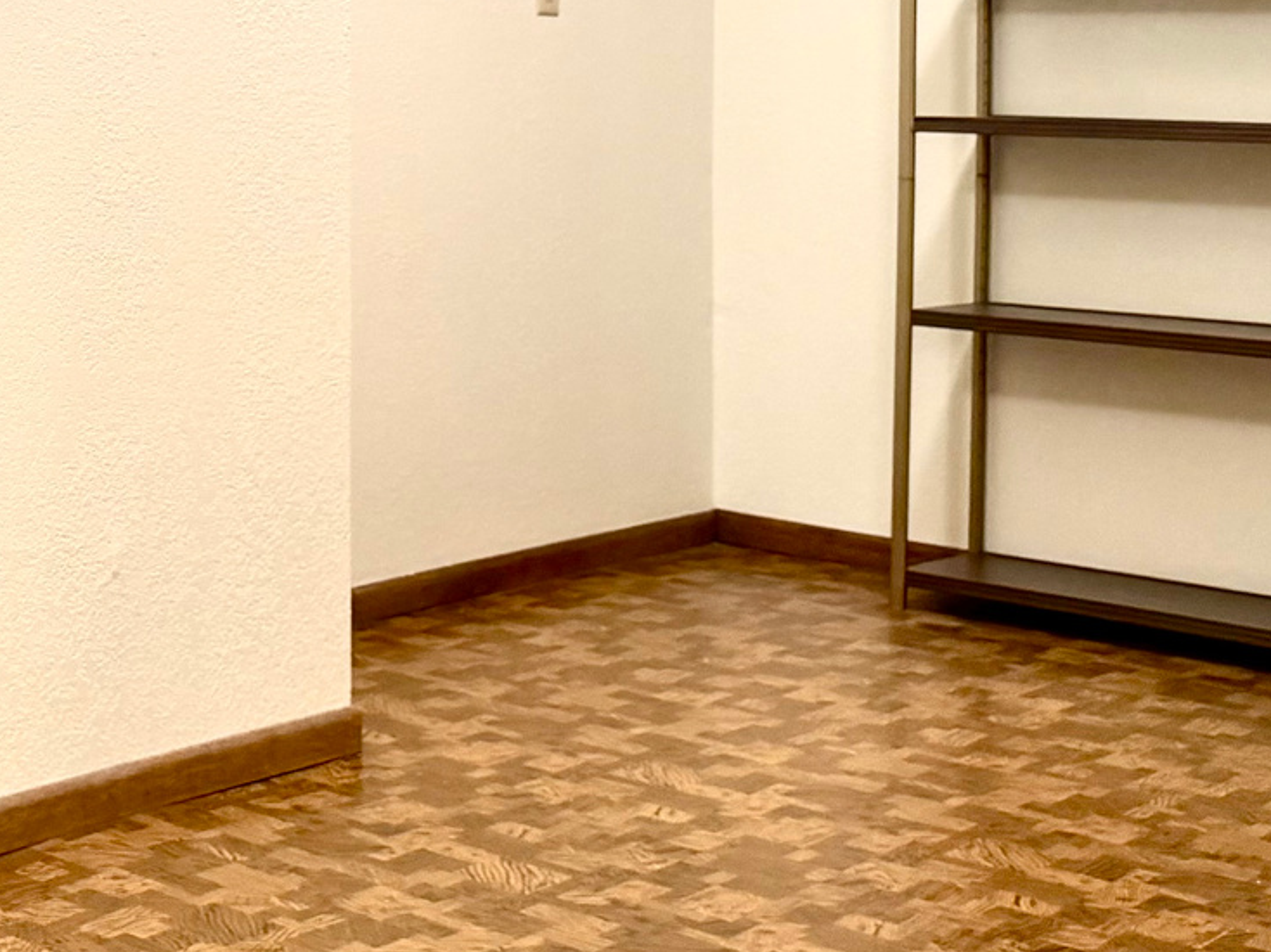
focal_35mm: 67
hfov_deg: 26.3
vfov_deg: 21.3
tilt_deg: +0.7
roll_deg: -0.3
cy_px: 33
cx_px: -189
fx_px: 2459
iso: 200
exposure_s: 1/60
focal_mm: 6.76
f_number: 1.78
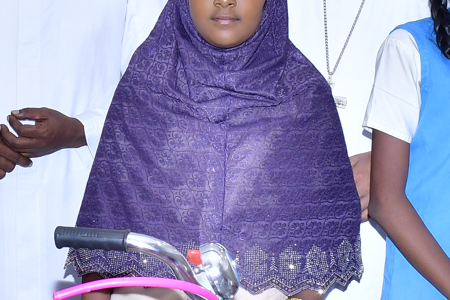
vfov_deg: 7.0
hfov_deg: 10.5
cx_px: 120
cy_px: 162
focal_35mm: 195
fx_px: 2437
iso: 400
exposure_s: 1/160
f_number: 8
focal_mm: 32
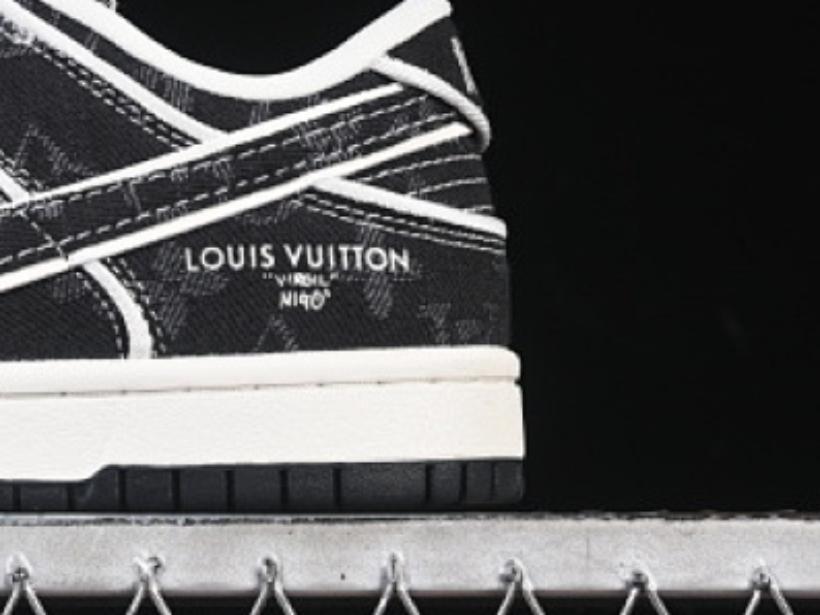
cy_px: 54
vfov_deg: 7.6
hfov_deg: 9.9
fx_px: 4644
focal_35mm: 196
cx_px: -211
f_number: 6.3
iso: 160
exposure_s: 1/60
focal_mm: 50
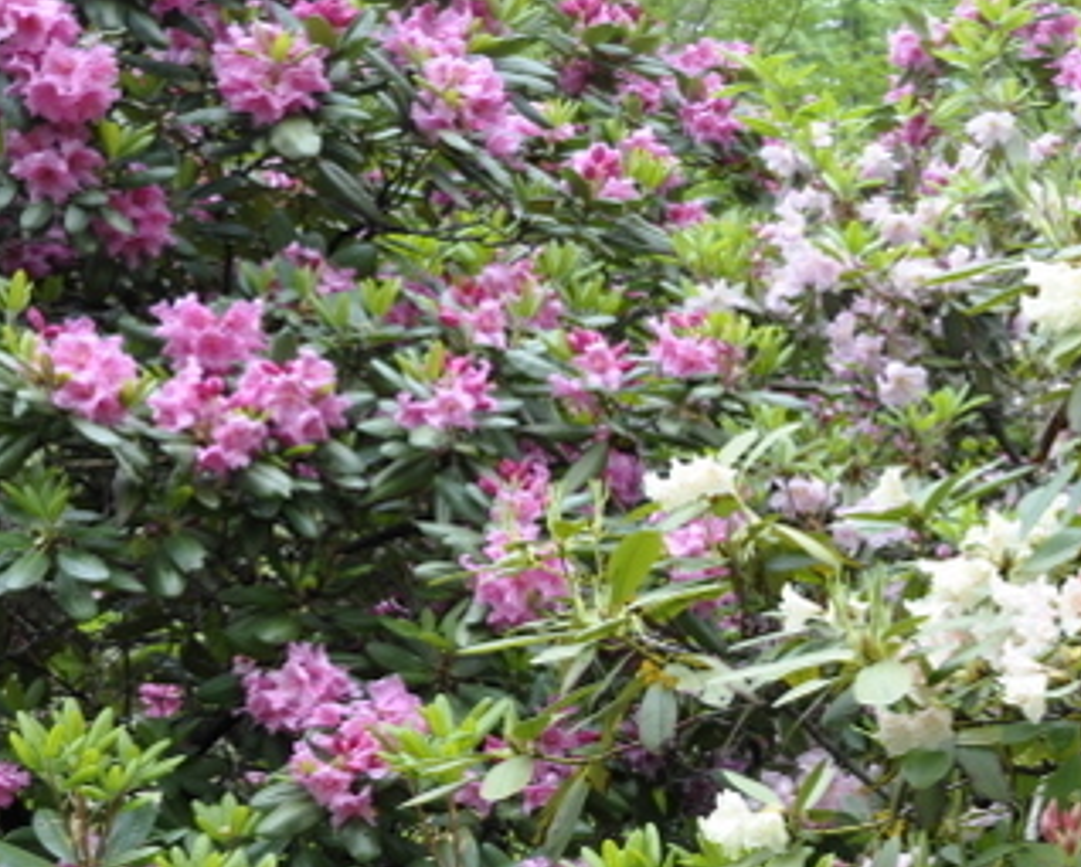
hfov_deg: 18.4
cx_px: 1288
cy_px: 870
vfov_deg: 15.3
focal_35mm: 99
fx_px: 3170
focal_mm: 28
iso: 200
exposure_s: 1/60
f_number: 8
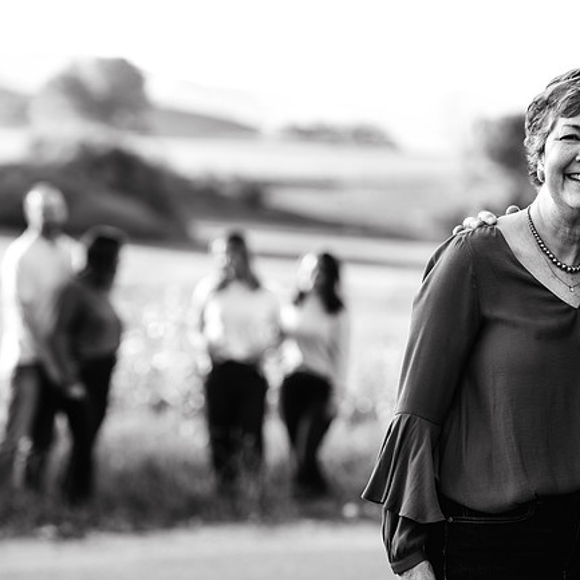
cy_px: 290
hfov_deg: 10.1
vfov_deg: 10.1
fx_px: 3279
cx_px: 379
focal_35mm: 173
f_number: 4
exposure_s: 1/160
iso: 125
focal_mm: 135
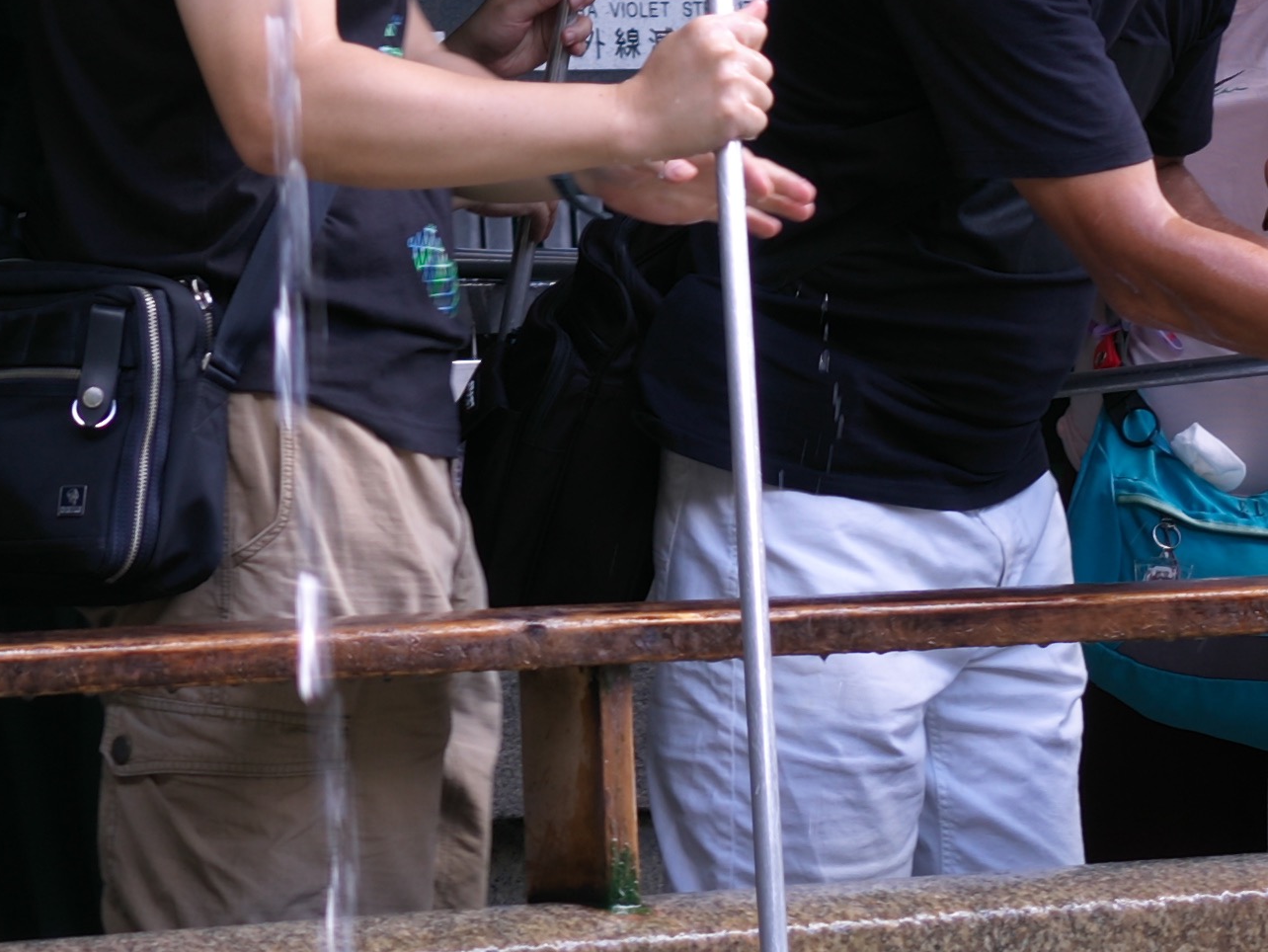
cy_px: -727
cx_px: 573
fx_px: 8245
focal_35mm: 225
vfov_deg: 6.5
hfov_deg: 8.8
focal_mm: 45
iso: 100
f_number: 4.5
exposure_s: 1/100
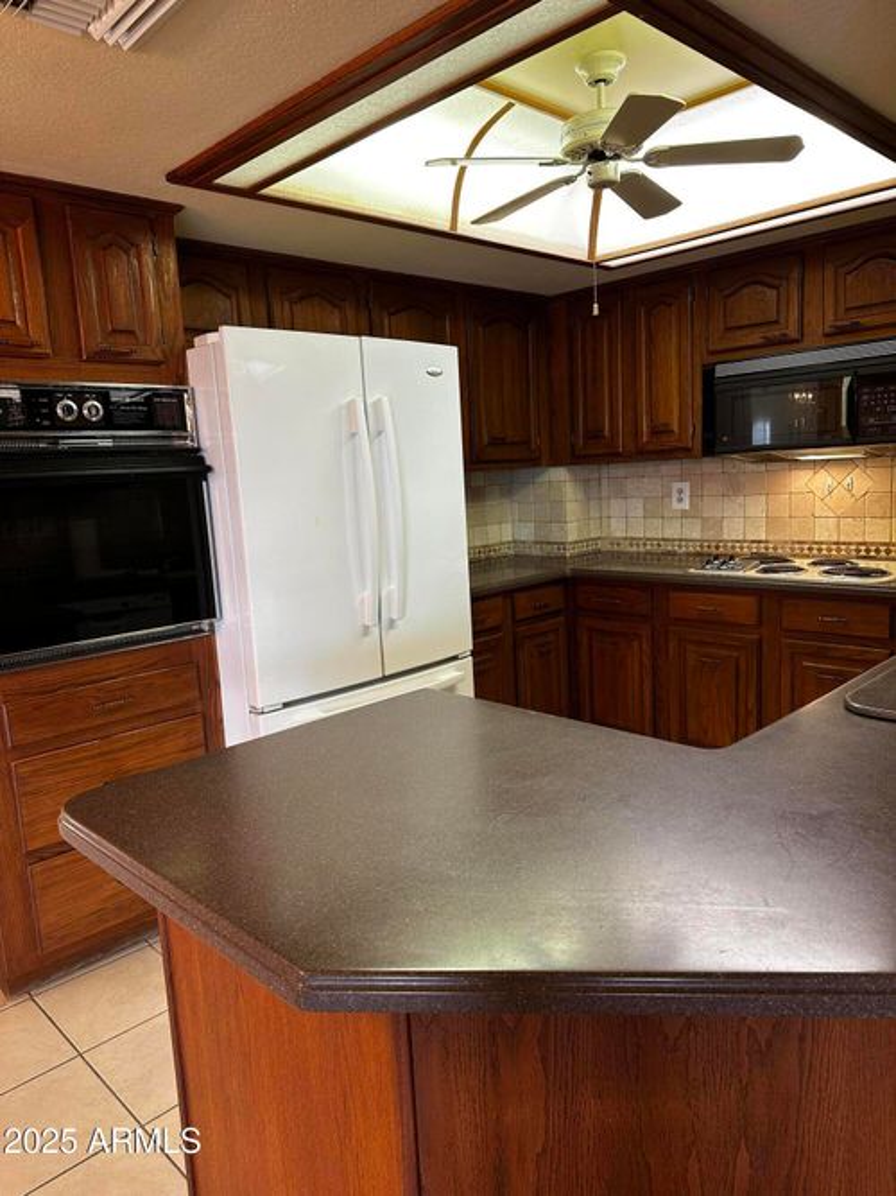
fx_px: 829
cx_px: 448
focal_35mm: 24
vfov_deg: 71.6
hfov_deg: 56.8
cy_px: 598
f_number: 1.78
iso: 125
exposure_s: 1/60
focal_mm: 6.86
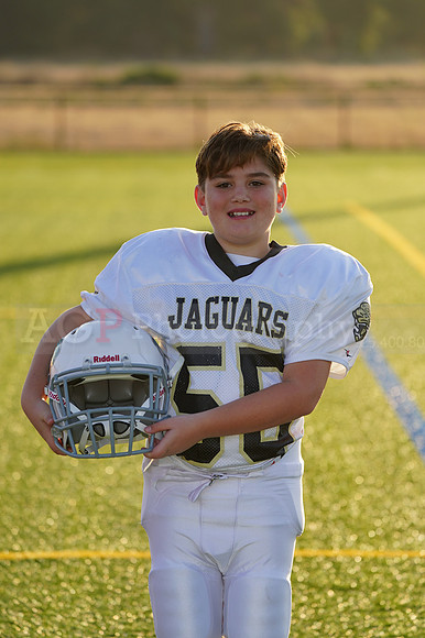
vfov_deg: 10.1
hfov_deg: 6.8
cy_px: 319
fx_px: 3599
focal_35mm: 203
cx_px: 212
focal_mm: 203
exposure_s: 1/250
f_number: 5.6
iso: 100
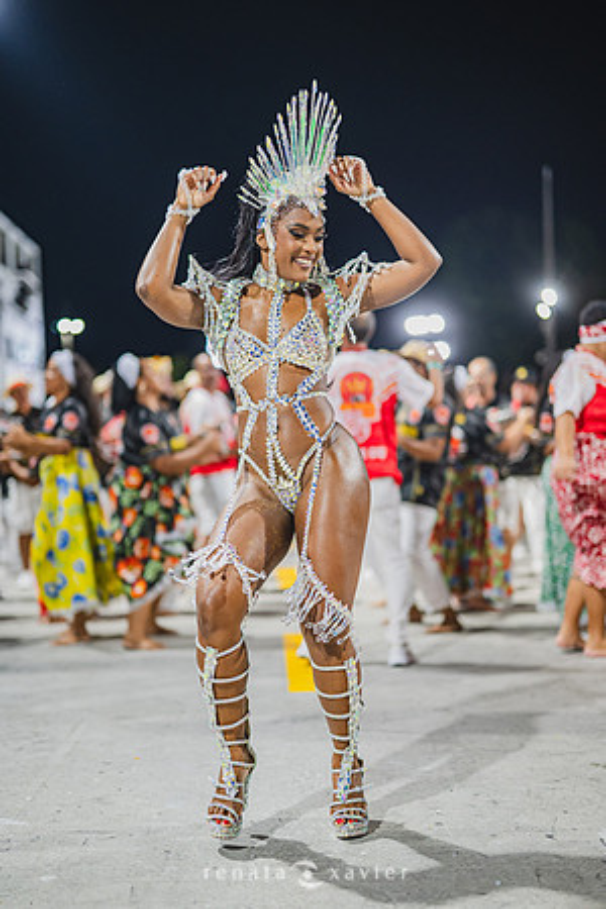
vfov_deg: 39.6
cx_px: 303
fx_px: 1262
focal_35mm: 50
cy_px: 454
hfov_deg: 27.0
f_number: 1.3
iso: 1600
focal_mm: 50
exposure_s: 1/1000
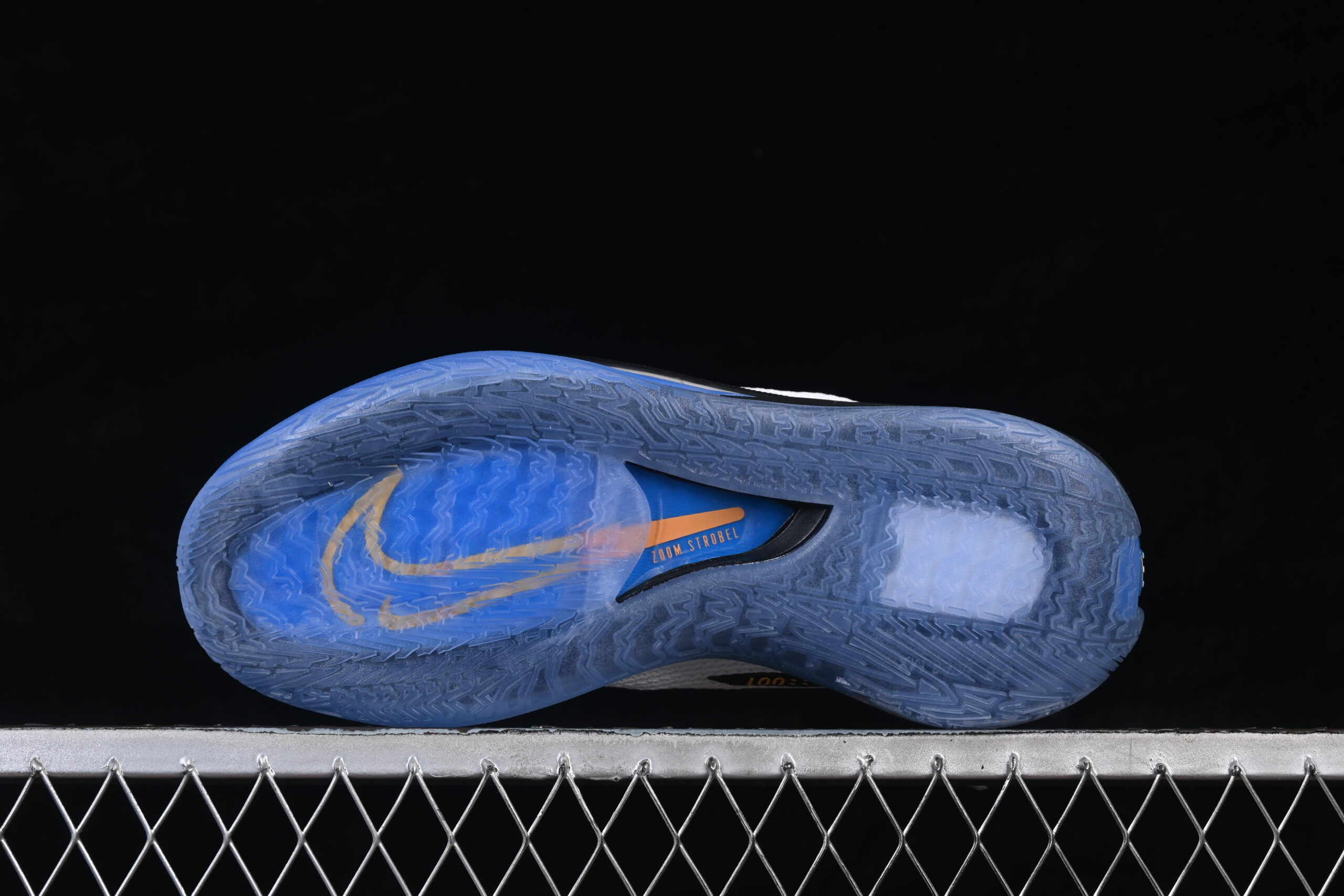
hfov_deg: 27.0
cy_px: 448
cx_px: 672
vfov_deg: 18.2
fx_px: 2800
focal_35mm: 75
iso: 160
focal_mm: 50
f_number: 8
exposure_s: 1/80
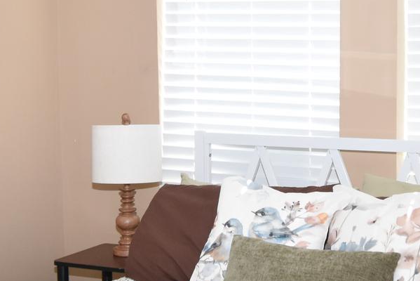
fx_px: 957
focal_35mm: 82
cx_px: 236
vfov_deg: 16.7
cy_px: 130
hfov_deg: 24.7
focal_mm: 16
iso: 800
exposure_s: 1/160
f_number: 5.3
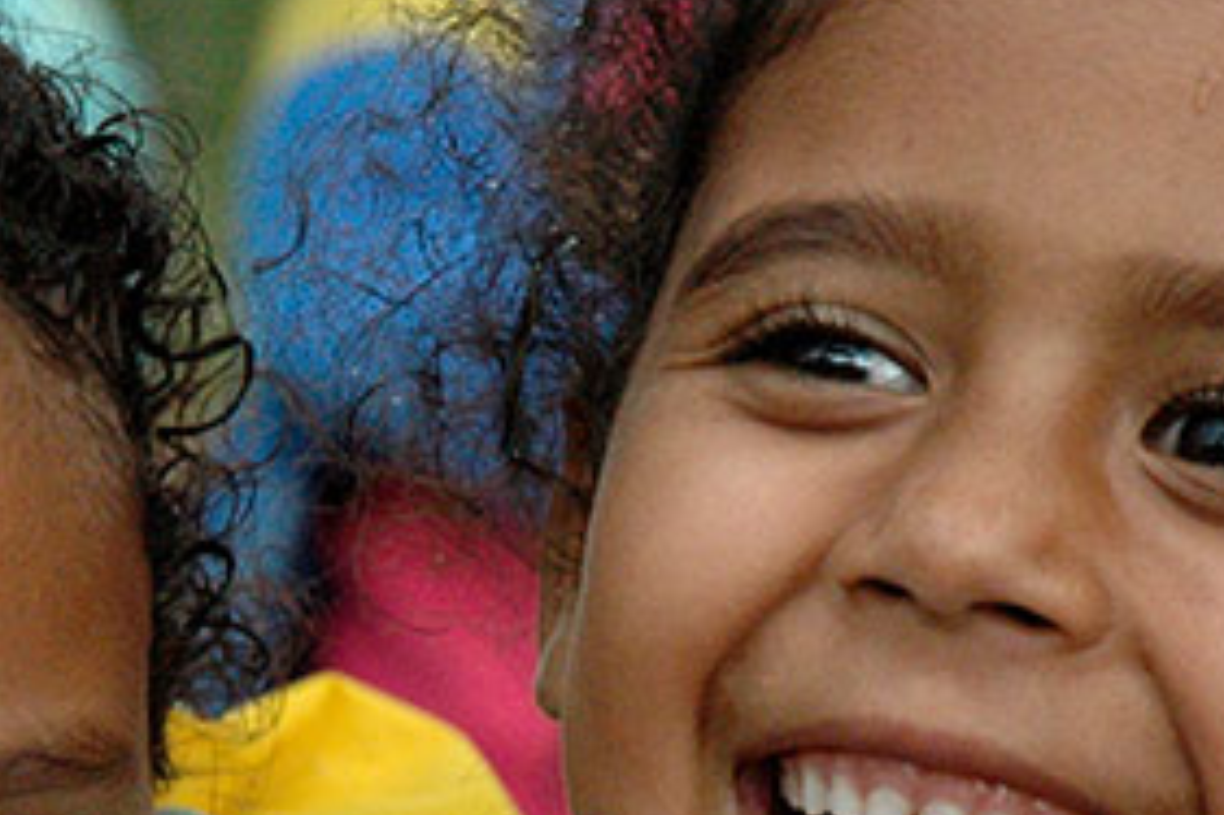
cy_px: 937
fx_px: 9344
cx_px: 719
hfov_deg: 7.5
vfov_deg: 5.0
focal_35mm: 275
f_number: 4.5
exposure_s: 1/800
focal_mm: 60
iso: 1600
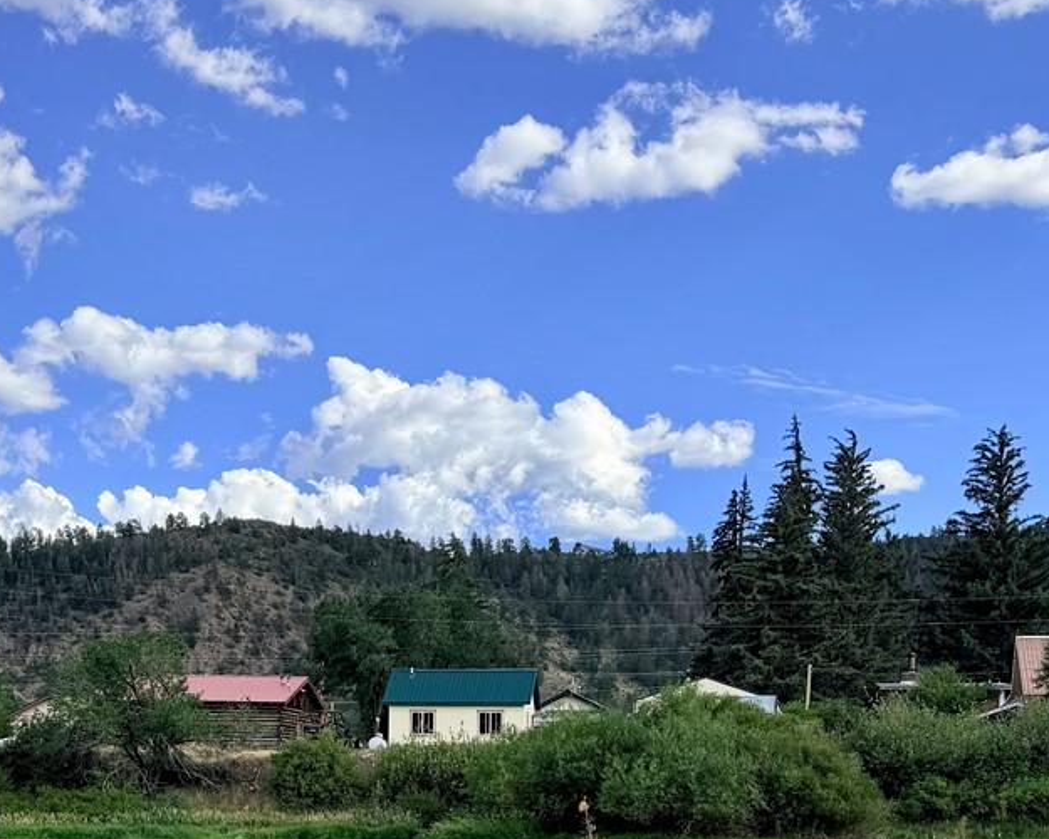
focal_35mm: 60
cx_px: 383
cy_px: 847
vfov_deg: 24.2
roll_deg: -2.1
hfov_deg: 31.3
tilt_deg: -2.1
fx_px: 1863
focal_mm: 6.76
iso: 80
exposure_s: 1/2611
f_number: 1.78
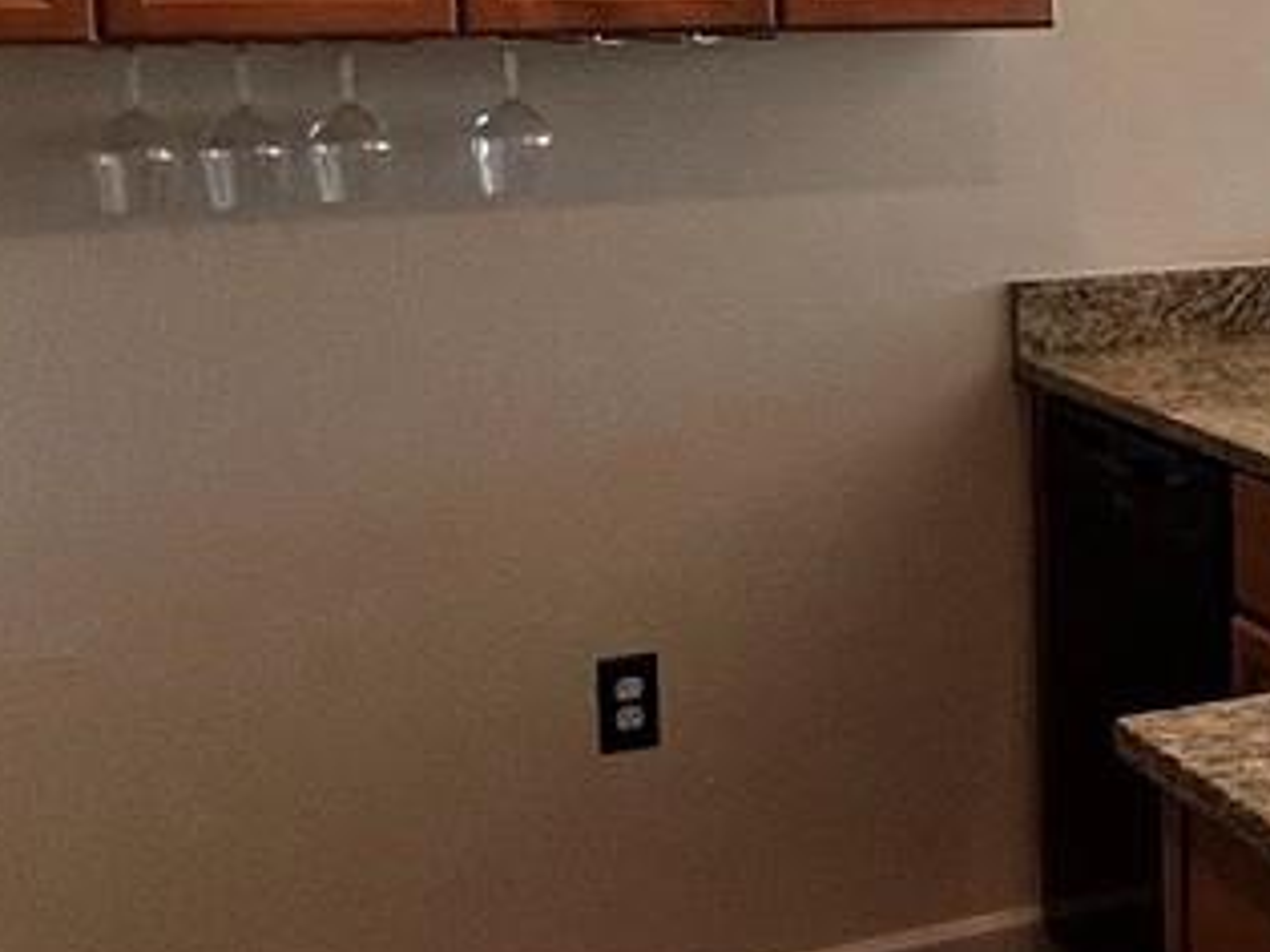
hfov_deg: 25.8
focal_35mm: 66
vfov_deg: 22.0
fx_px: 2421
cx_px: 1584
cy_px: 202
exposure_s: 1/120
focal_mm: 1.57
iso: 80
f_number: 1.8
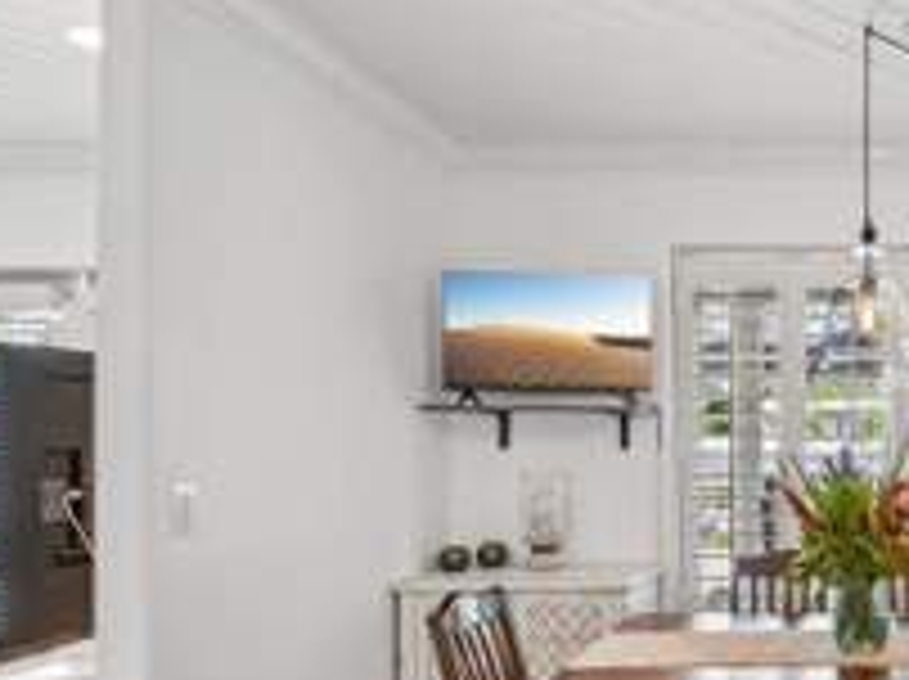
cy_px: 457
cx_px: 873
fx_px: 839
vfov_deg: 43.4
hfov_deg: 48.6
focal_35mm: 32
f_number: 8
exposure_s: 1/160
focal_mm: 14
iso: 3200
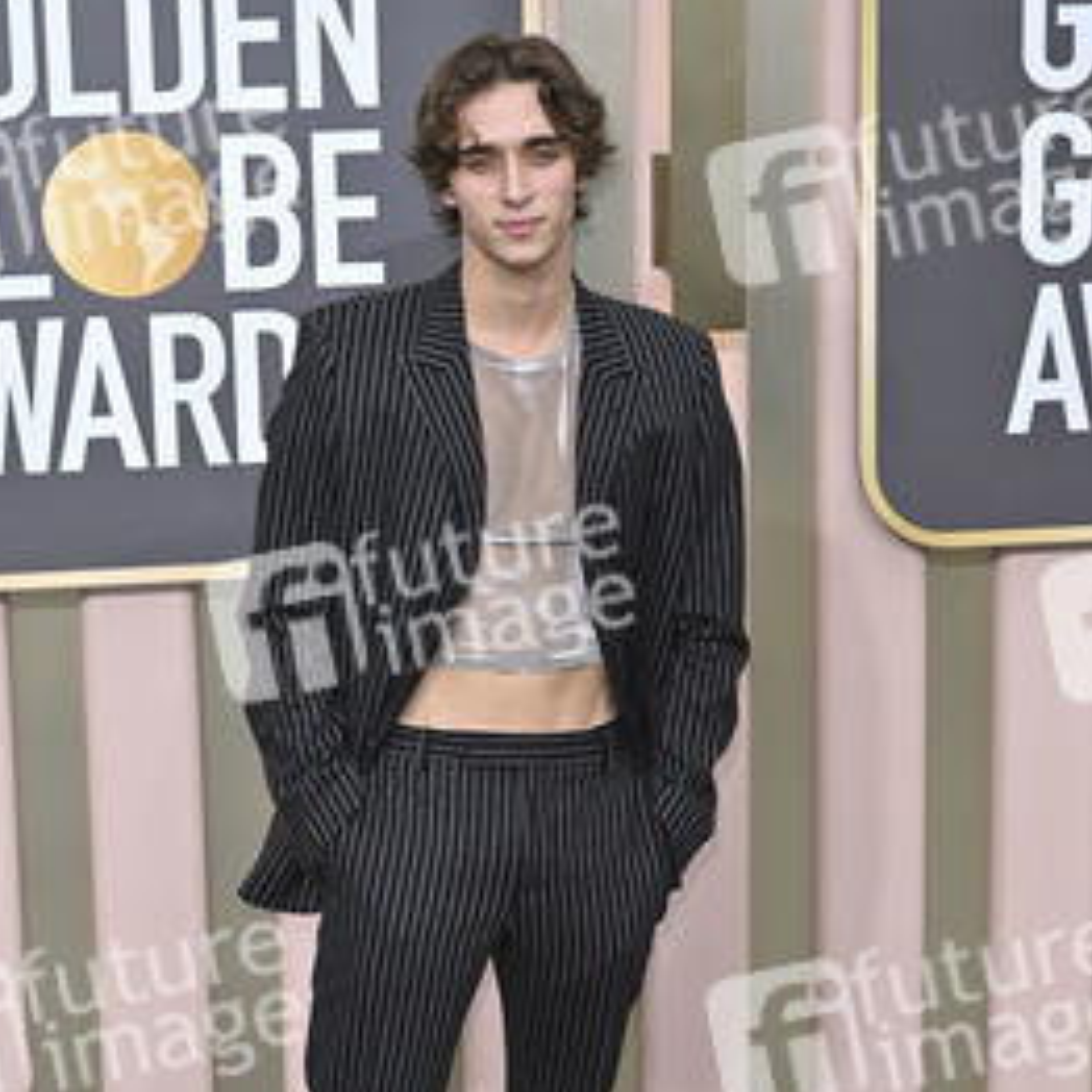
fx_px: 3426
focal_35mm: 96
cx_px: 542
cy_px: 813
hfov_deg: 18.1
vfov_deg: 18.0
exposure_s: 1/200
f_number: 8
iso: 250
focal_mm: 74
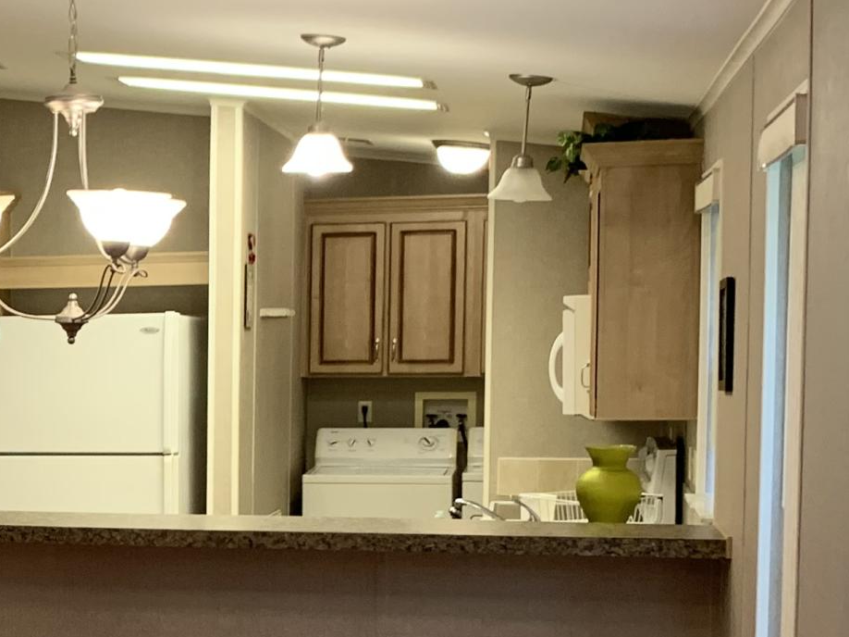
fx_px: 2084
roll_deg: +0.6
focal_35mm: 85
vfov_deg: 17.2
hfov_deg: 21.8
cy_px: 552
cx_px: -84
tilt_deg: -5.3
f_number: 1.8
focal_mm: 4.25
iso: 125
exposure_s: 1/60
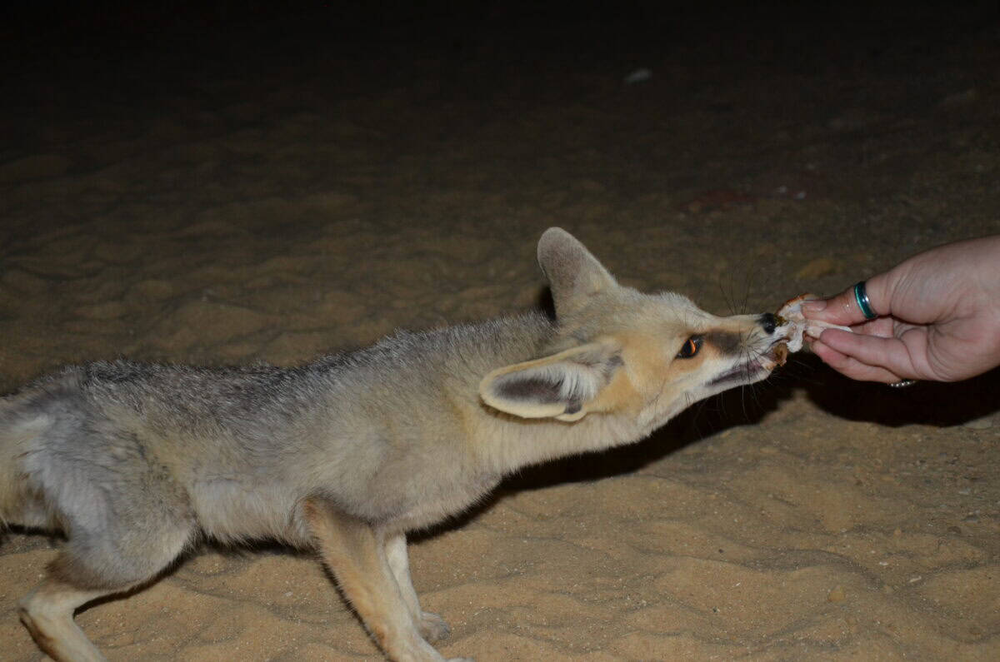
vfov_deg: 21.5
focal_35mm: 63
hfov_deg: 32.0
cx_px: 500
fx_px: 1747
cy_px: 331
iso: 800
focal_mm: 42
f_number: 4.8
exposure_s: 1/60
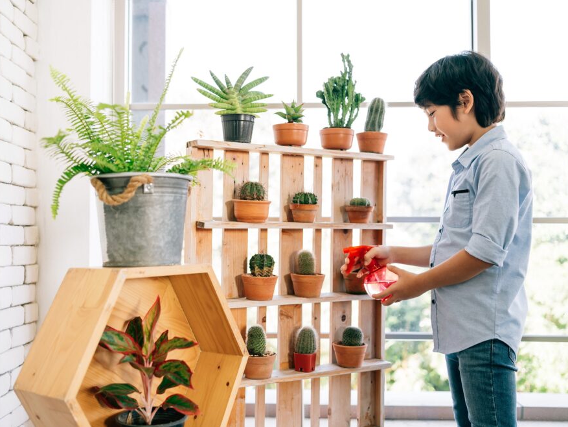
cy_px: 214
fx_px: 624
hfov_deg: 48.9
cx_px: 251
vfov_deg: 37.7
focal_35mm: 38
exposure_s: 1/160
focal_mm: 35
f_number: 2.5
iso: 250
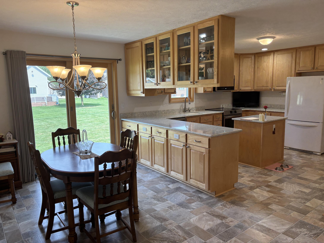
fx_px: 243
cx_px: 162
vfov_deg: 53.1
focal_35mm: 26
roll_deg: +0.9
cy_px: 122
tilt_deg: -8.0
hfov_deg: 67.3
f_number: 1.6
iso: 50
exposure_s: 1/120
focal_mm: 5.96
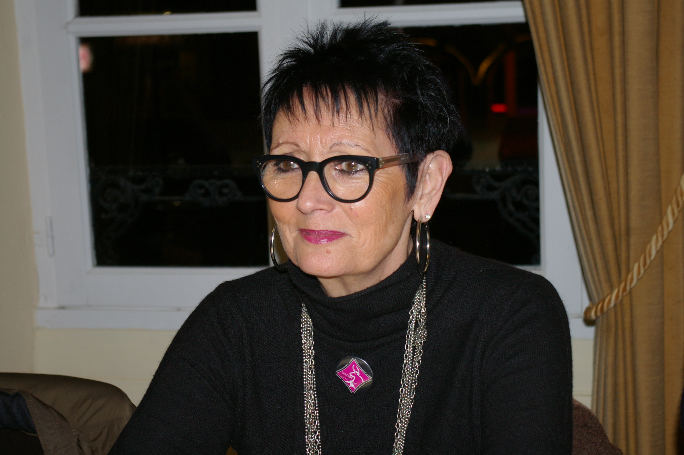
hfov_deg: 27.0
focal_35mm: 75
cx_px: 342
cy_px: 228
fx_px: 1424
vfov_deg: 18.1
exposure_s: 1/60
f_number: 5.6
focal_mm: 50
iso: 400
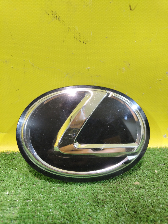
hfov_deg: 56.8
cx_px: 84
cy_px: 112
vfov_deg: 71.6
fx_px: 155
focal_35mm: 24
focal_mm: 5.59
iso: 193
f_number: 1.88
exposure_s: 1/50
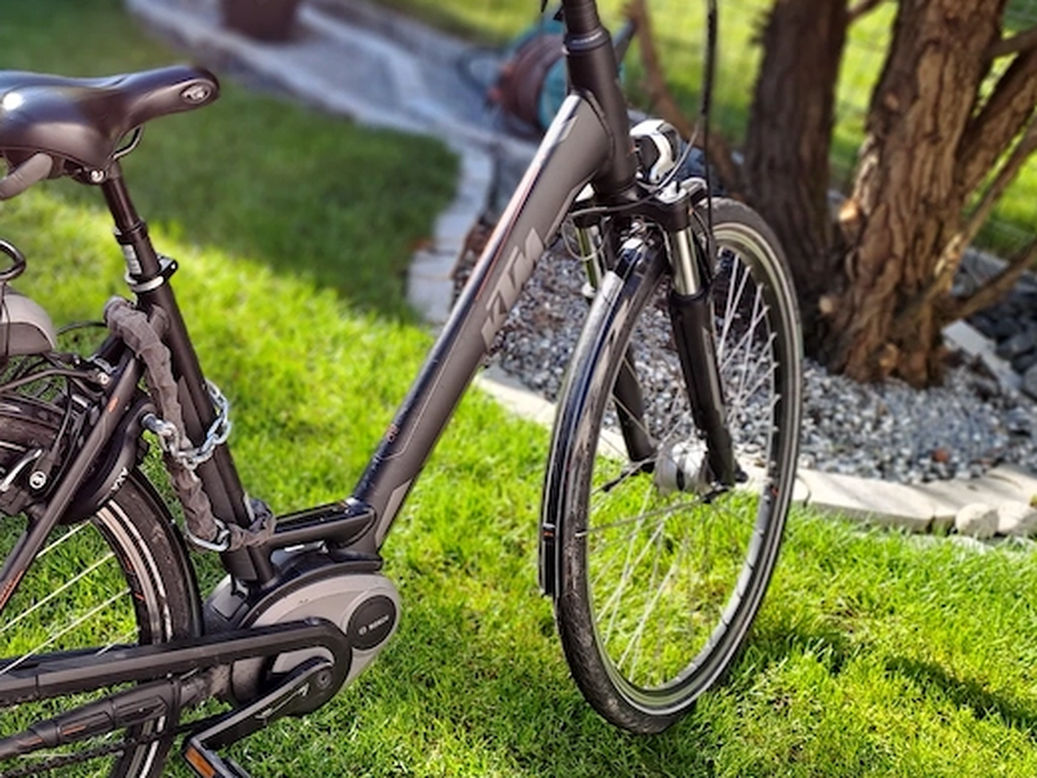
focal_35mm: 48
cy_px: 390
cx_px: 171
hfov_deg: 37.8
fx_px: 1438
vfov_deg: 30.3
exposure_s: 1/158
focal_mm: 4.65
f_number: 1.8
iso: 32
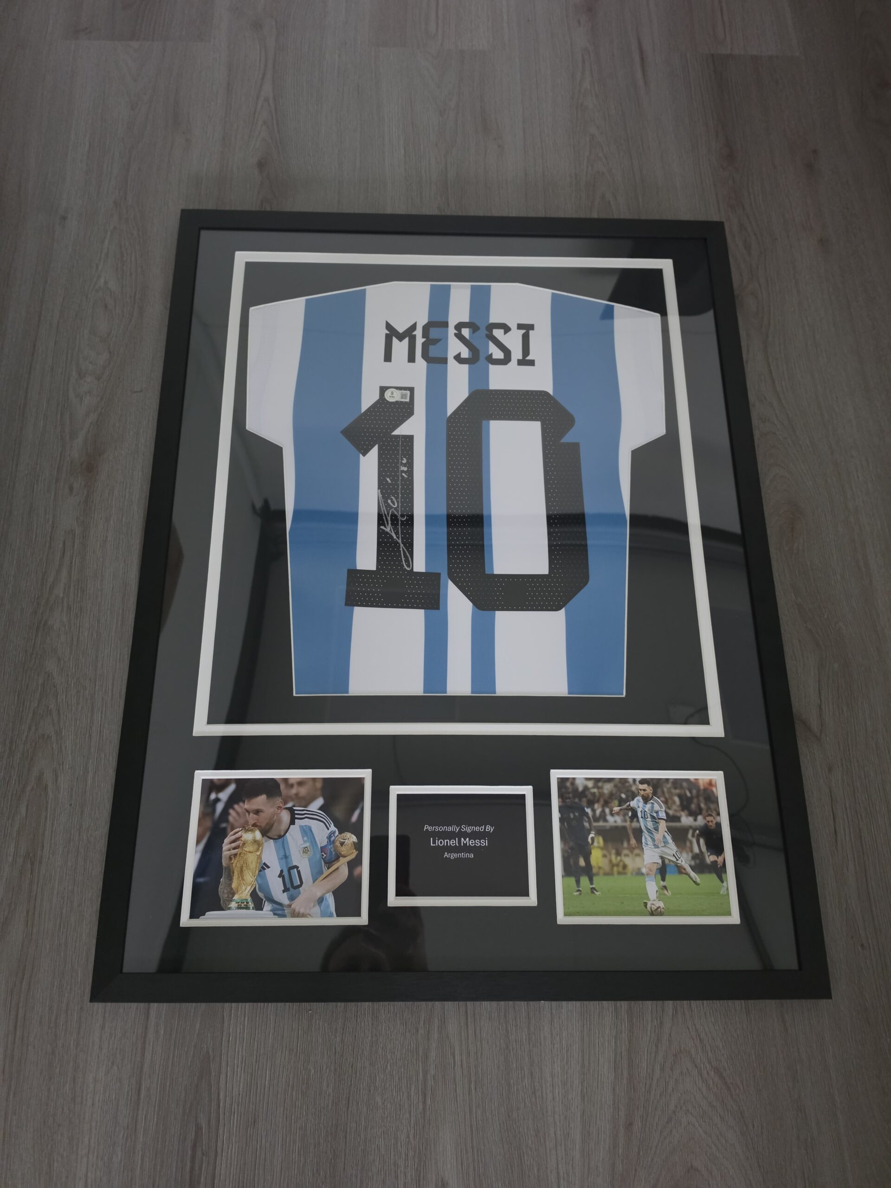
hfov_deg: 58.9
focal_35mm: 23
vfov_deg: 73.9
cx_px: 446
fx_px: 789
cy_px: 594
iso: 1000
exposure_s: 1/33.3
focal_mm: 6.5
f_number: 1.4
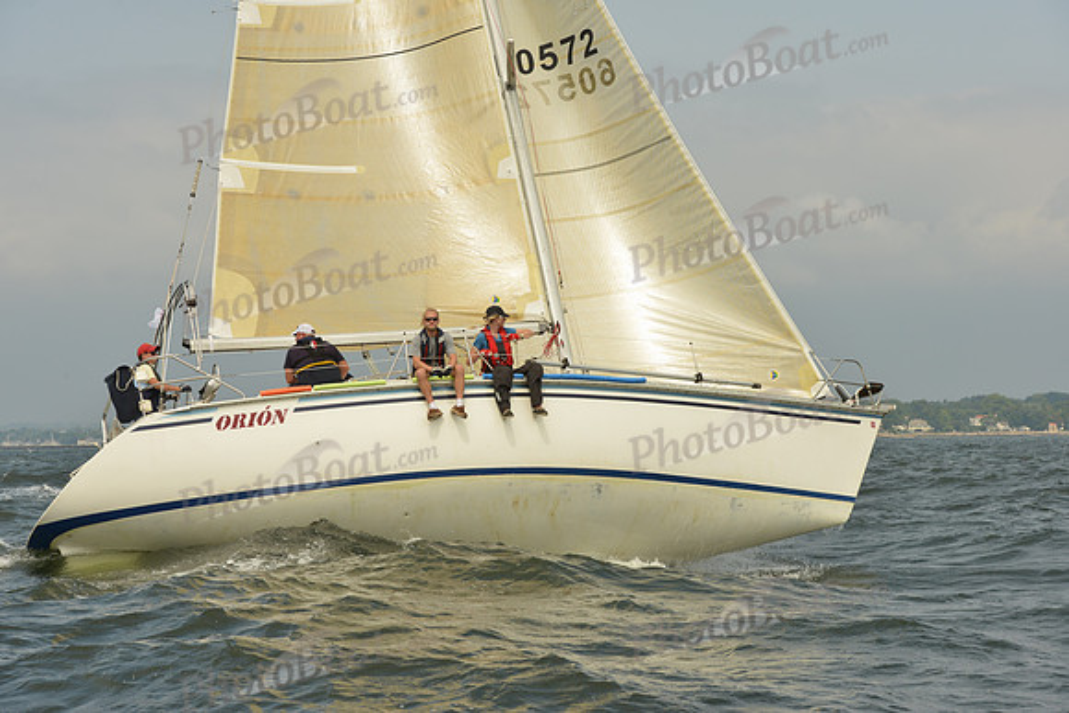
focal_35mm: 70
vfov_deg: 19.5
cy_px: 356
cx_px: 534
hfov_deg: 28.8
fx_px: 2079
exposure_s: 1/1250
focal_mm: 70
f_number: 9
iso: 320
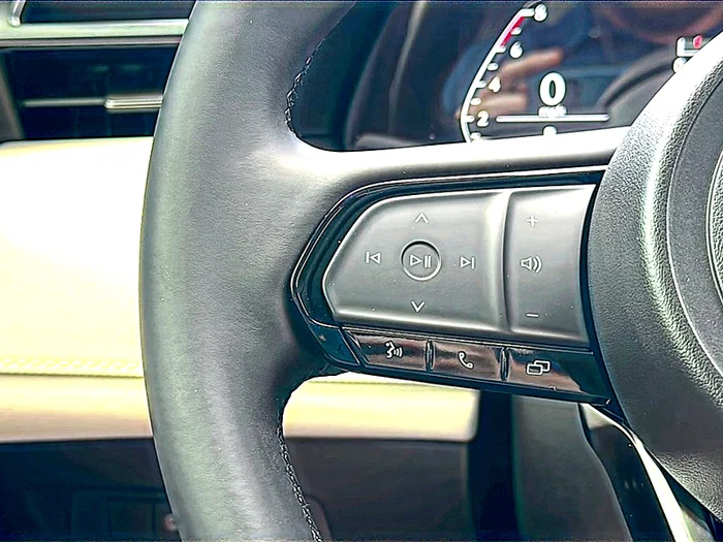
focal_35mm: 46
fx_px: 961
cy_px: 271
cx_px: 362
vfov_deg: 31.5
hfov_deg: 41.2
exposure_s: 1/144
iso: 64
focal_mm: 6.86
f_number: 1.78
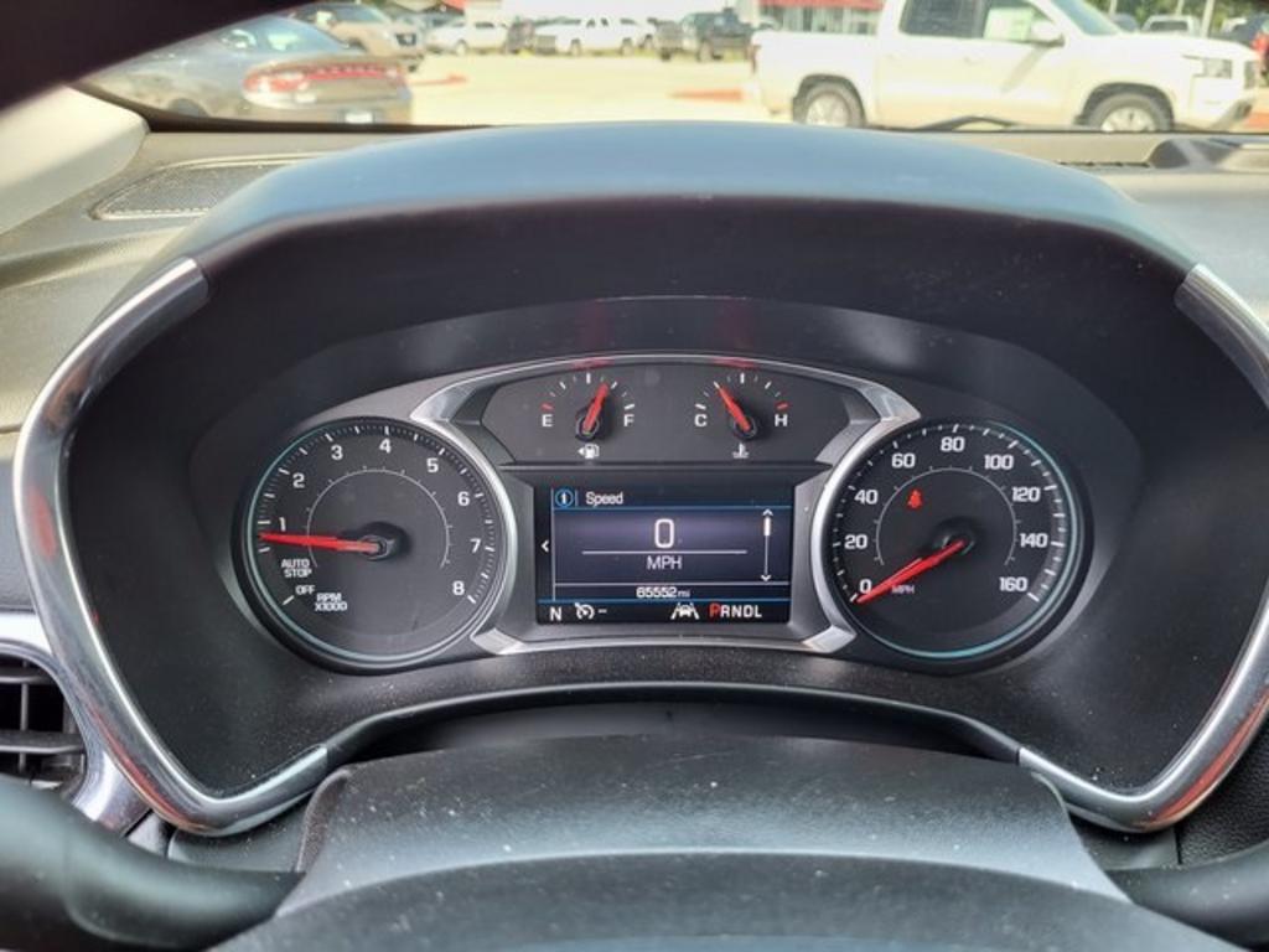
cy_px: 476
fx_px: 953
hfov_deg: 67.3
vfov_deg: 53.1
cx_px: 634
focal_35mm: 26
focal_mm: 5.4
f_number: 1.8
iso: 80
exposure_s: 1/120
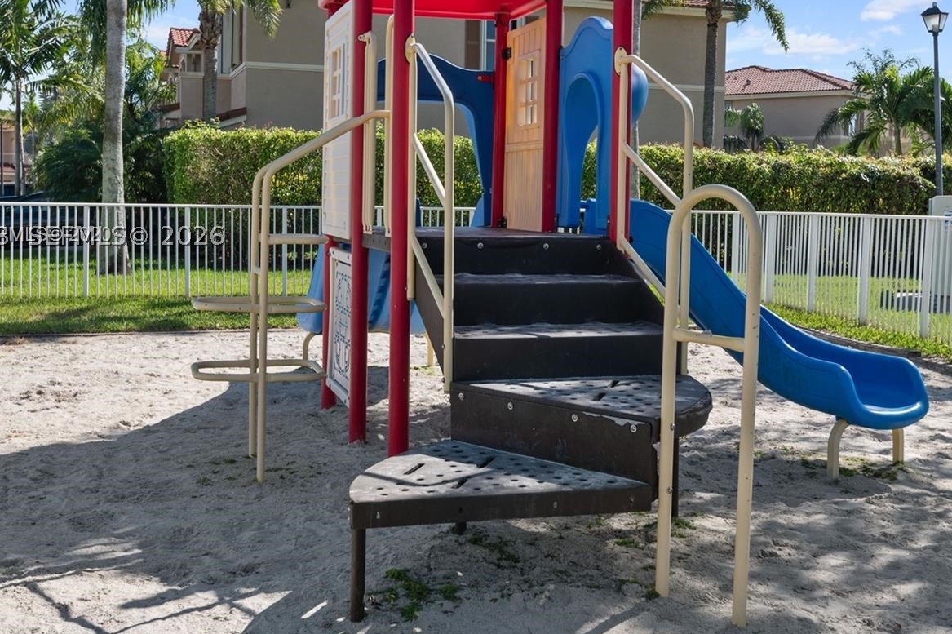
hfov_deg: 41.1
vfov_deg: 27.9
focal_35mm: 48
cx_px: 510
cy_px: 236
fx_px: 1269
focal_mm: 35
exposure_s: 1/320
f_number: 8
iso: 100
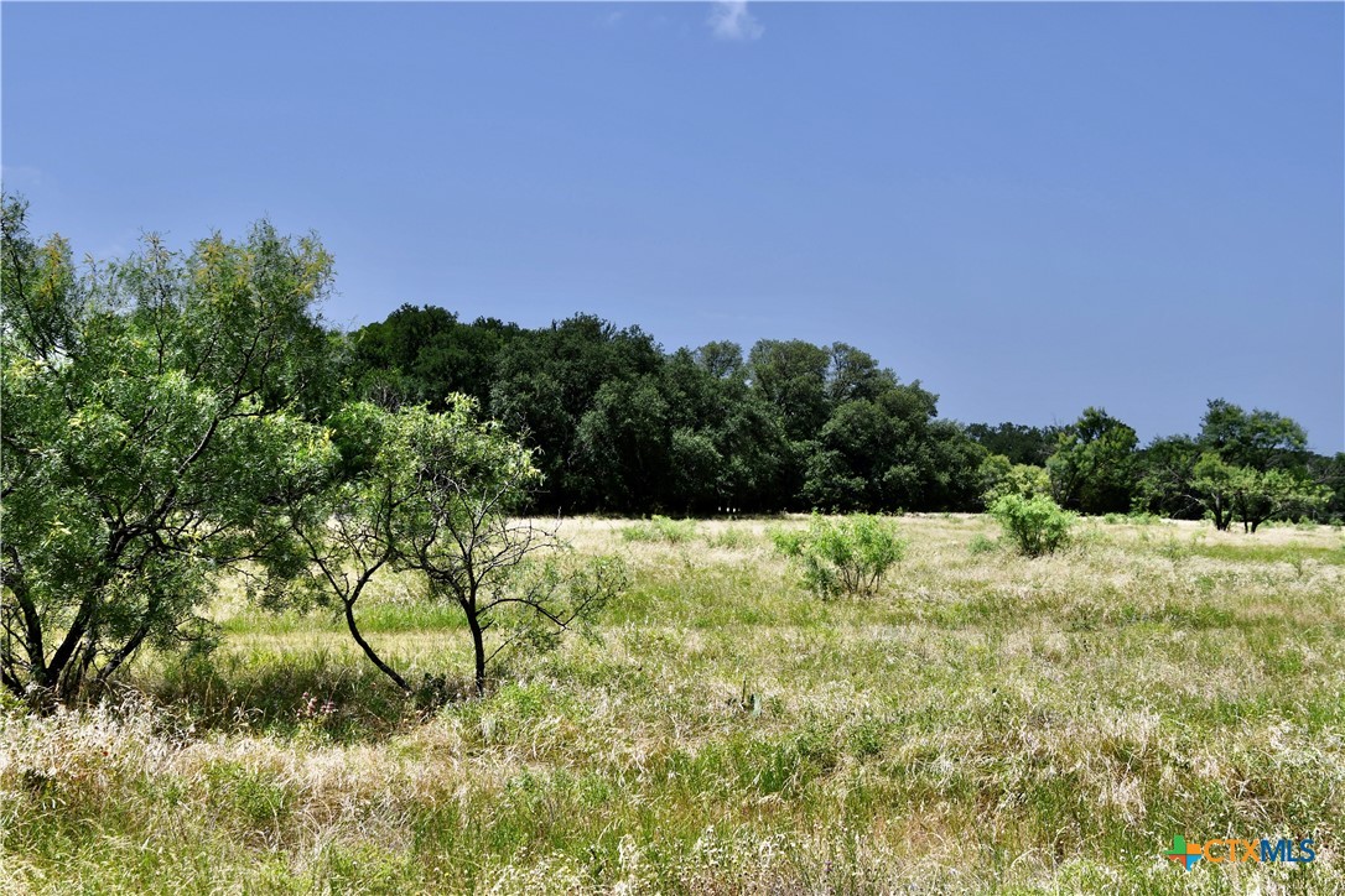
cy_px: 448
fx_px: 1793
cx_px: 672
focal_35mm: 48
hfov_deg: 41.1
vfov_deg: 28.1
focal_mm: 32
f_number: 9
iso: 100
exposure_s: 1/320
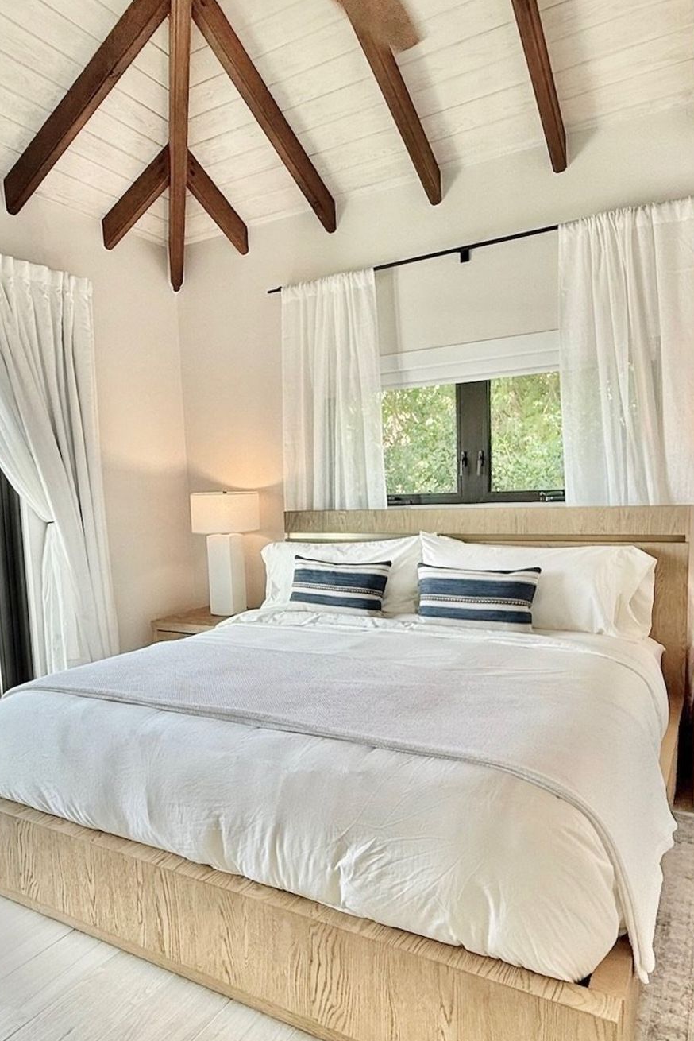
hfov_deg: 59.2
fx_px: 578
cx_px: 187
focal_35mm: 20
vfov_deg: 84.0
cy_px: 521
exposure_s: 1/120
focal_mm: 2.22
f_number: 2.2
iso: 50
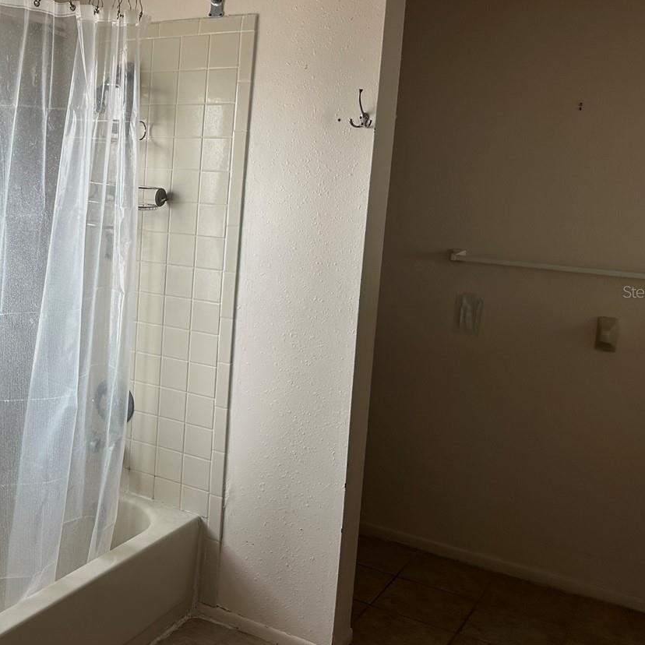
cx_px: 73
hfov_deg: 38.3
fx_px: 864
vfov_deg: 40.9
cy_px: 291
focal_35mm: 41
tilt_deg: -6.4
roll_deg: -2.3
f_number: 1.78
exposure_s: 1/334
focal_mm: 6.86
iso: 80
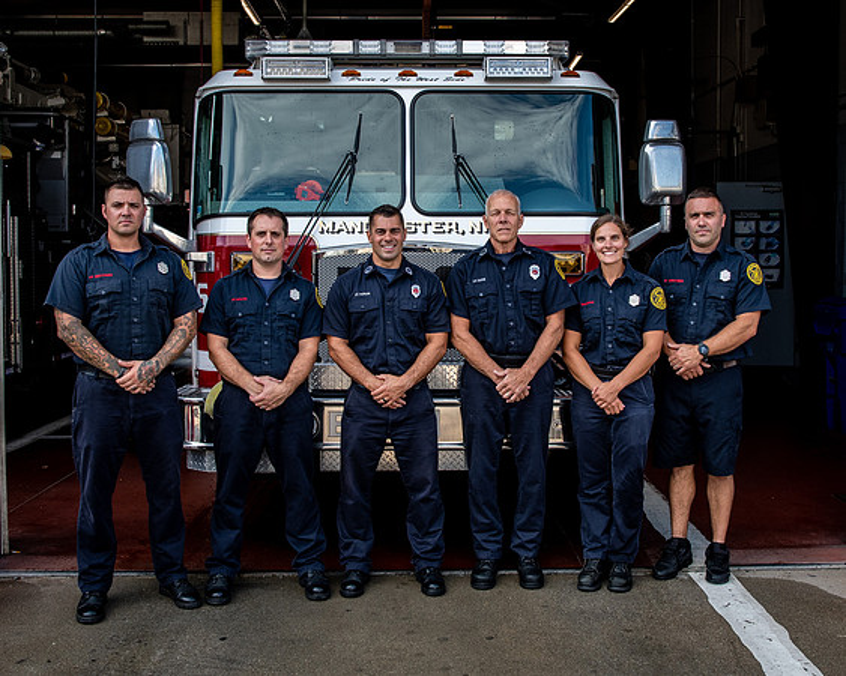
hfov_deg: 42.4
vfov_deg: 34.4
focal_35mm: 44
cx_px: 471
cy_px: 296
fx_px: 1090
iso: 320
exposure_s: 1/200
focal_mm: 20
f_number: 7.1
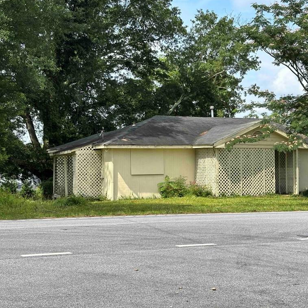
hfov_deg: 27.6
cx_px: 189
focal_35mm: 62
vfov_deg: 27.7
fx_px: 624
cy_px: 154
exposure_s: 1/1499
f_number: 1.6
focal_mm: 5.96
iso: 32
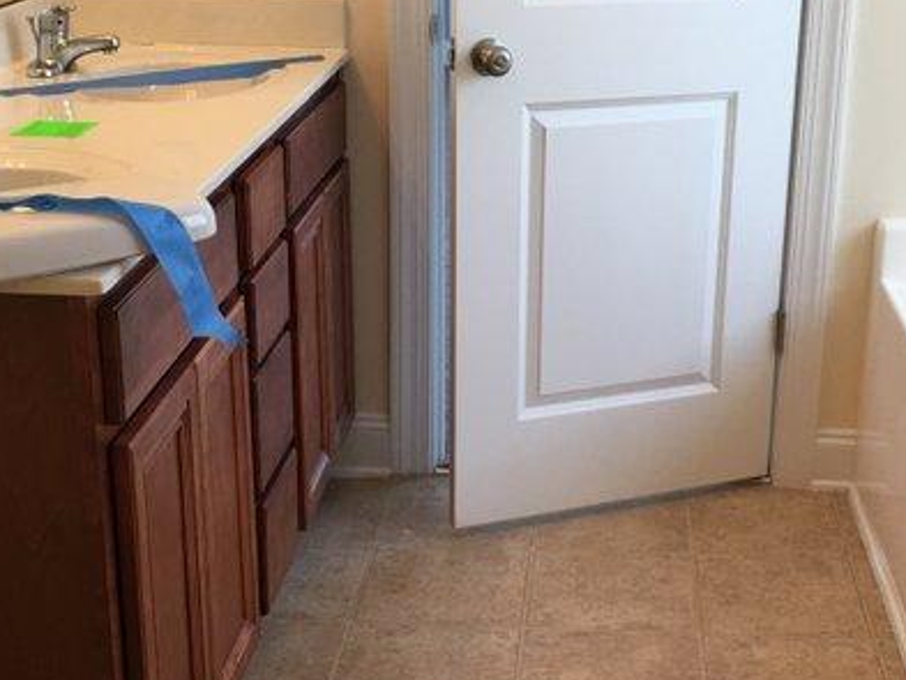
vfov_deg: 24.8
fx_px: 1545
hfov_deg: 32.5
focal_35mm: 59
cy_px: 369
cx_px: 563
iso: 25
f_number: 2.2
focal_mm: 4.15
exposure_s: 1/30
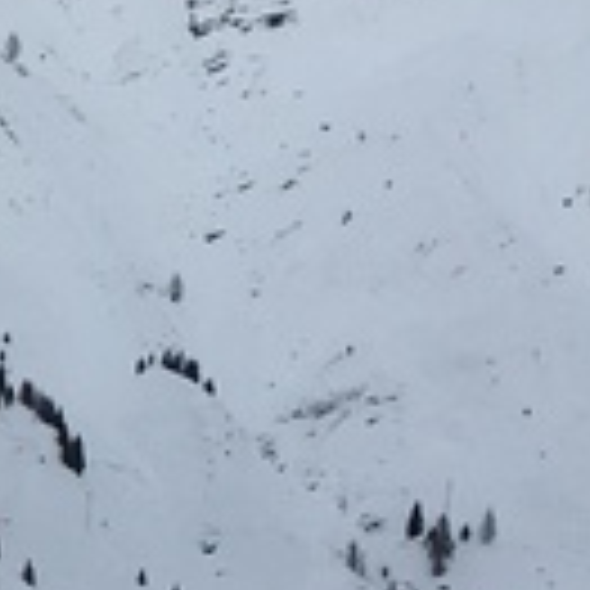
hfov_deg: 7.9
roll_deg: +3.5
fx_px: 3857
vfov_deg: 8.4
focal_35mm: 200
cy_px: 1085
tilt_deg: -21.7
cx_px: -991
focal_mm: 4.15
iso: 25
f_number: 2.2
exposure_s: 1/3077
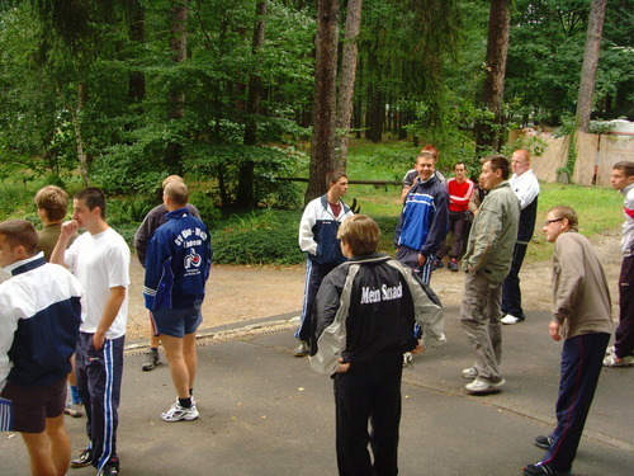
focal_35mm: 39
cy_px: 238
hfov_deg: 47.9
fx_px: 714
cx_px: 317
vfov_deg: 36.8
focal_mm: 6.6
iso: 200
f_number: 3.5
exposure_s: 1/45
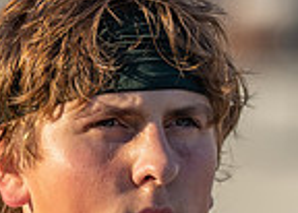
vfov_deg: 1.9
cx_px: 104
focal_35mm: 751
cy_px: 295
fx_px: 6359
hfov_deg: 2.7
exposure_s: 1/1600
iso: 100
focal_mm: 148
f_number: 2.8
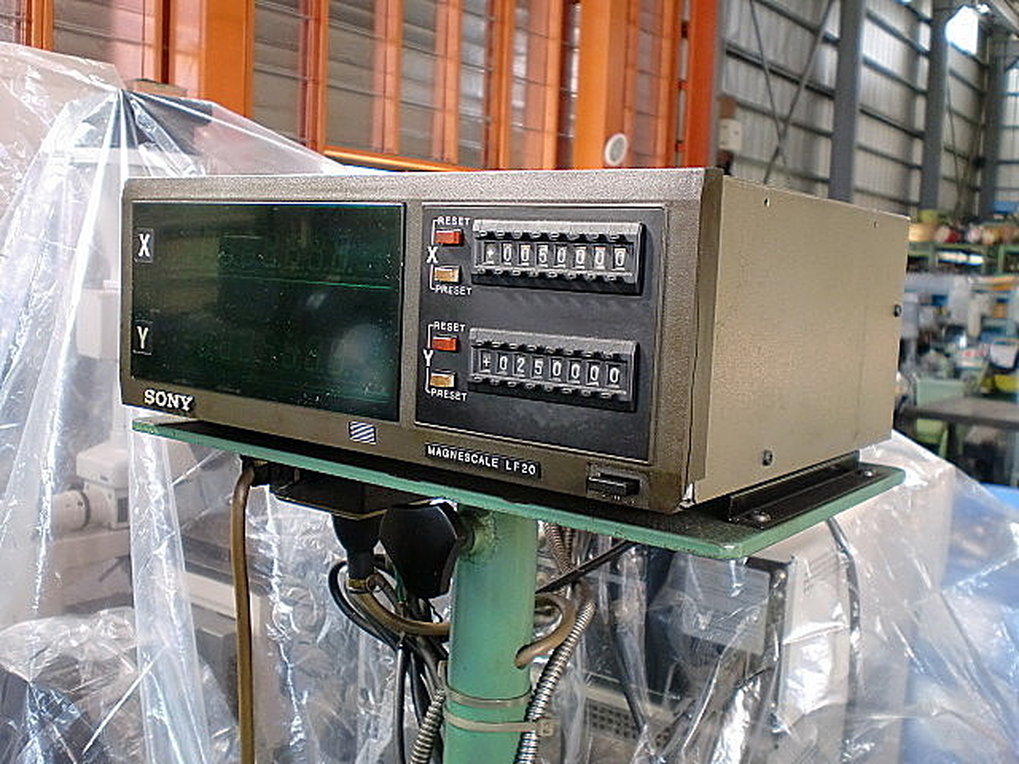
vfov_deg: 40.7
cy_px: 382
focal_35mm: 35
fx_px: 1030
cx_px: 510
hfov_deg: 52.6
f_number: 3.1
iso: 160
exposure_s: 1/60
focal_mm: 6.3
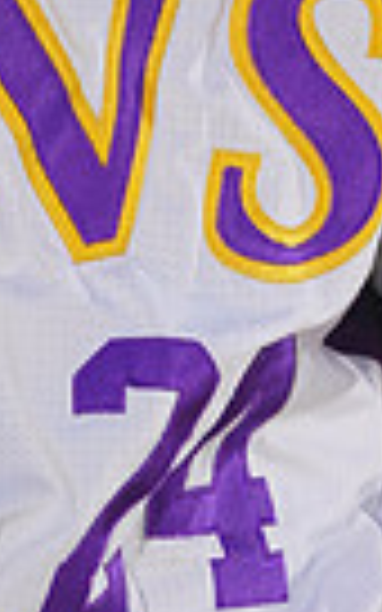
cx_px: -101
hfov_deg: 1.6
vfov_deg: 2.5
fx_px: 14059
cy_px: -644
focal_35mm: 844
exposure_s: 1/250
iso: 100
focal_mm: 194
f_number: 8
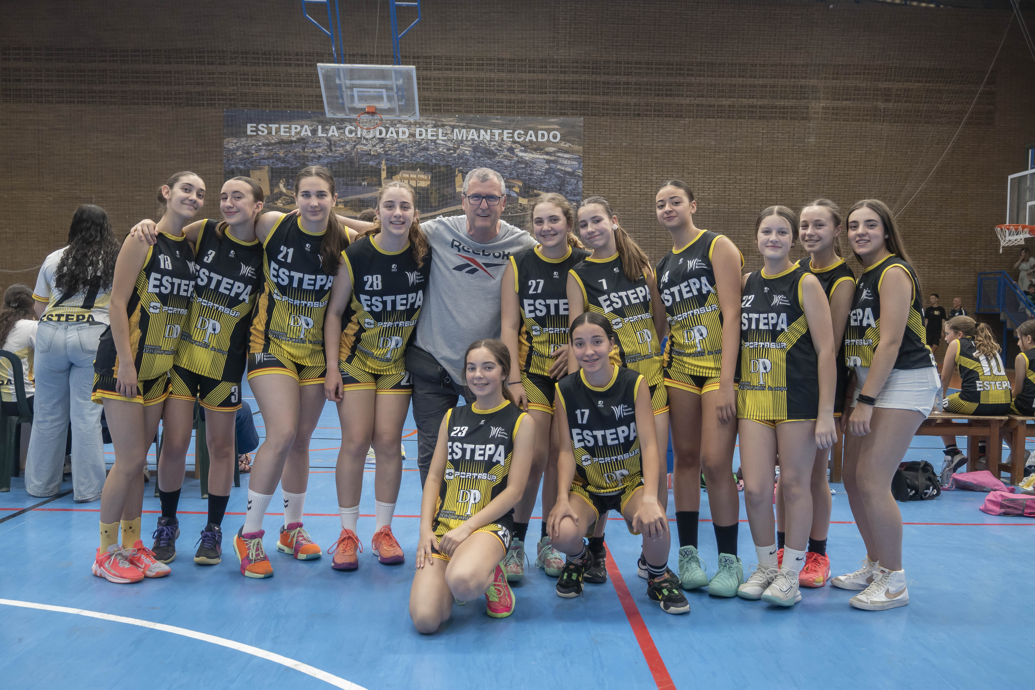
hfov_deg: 57.2
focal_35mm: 33
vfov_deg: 40.0
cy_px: 345
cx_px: 518
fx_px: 949
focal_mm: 22
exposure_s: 1/160
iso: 1000
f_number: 4
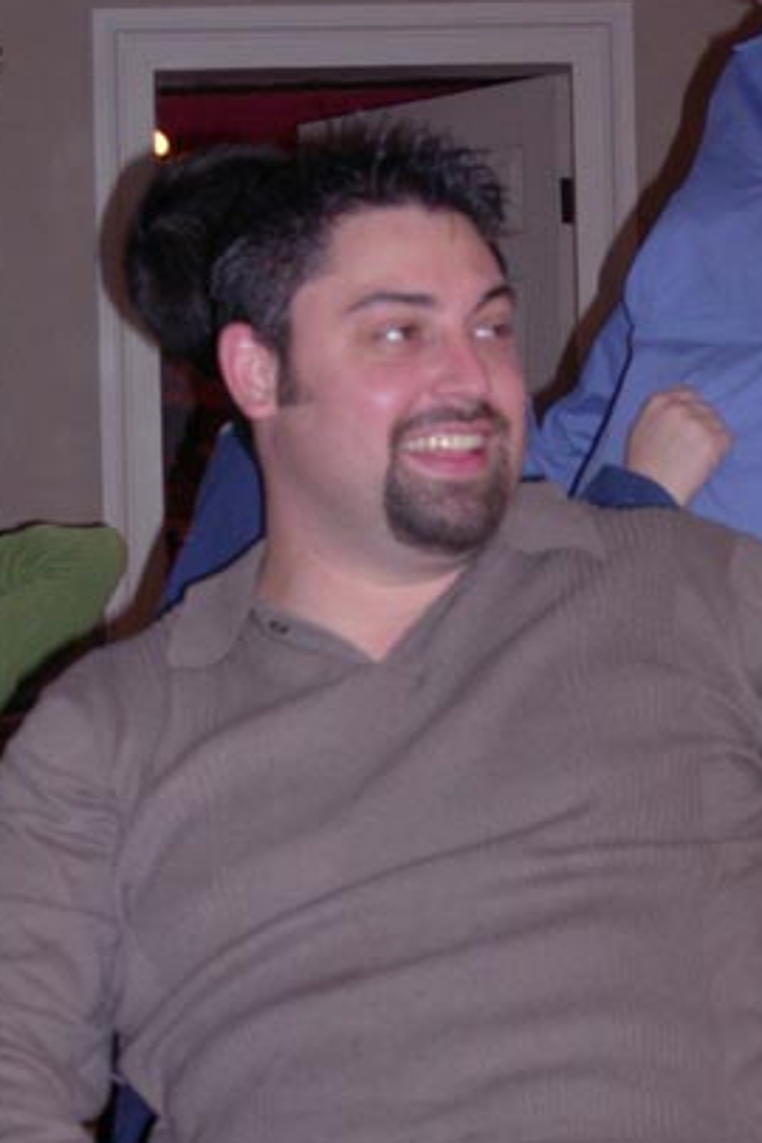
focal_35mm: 118
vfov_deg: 17.3
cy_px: 621
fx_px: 3746
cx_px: 457
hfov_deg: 11.6
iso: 400
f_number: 4.8
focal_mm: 21.6
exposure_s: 1/60
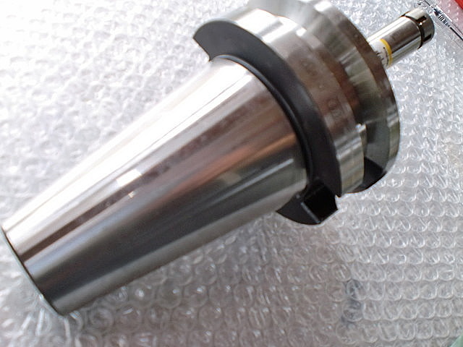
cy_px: 174
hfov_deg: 52.6
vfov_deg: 40.7
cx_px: 232
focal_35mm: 35
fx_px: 468
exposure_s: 1/60
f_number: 3.1
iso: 80
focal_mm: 6.3
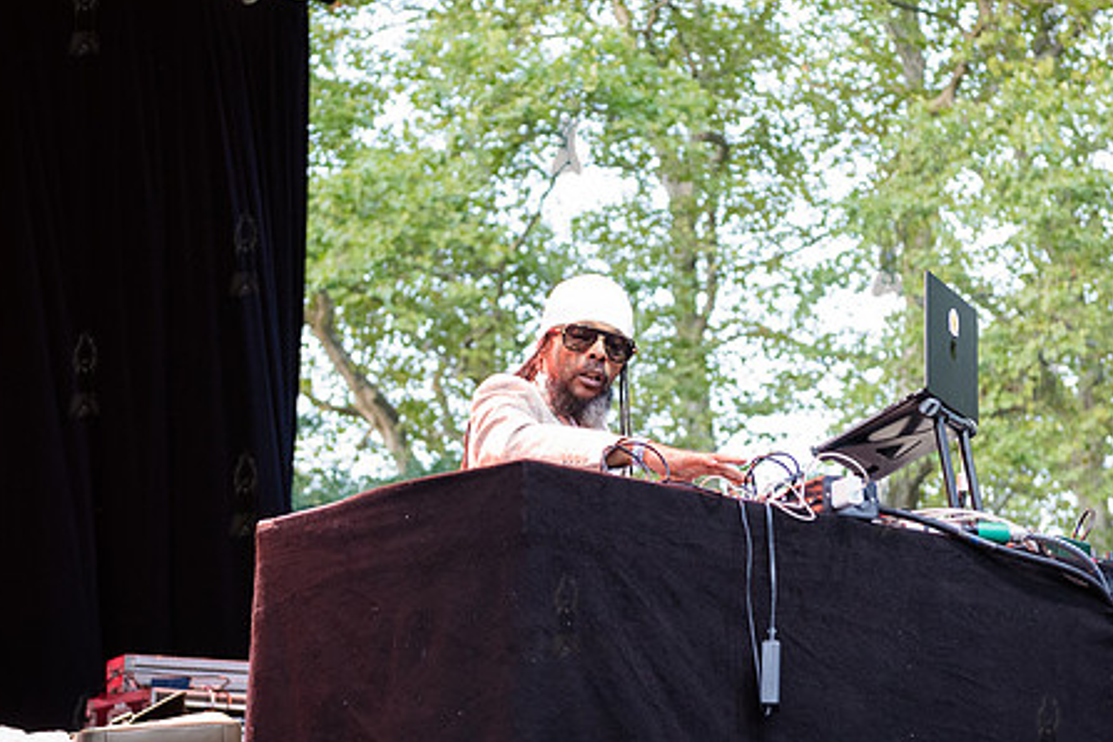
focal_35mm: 94
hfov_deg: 21.7
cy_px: 316
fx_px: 2906
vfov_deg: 14.5
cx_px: 553
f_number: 3.5
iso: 2000
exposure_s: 1/250
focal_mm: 55
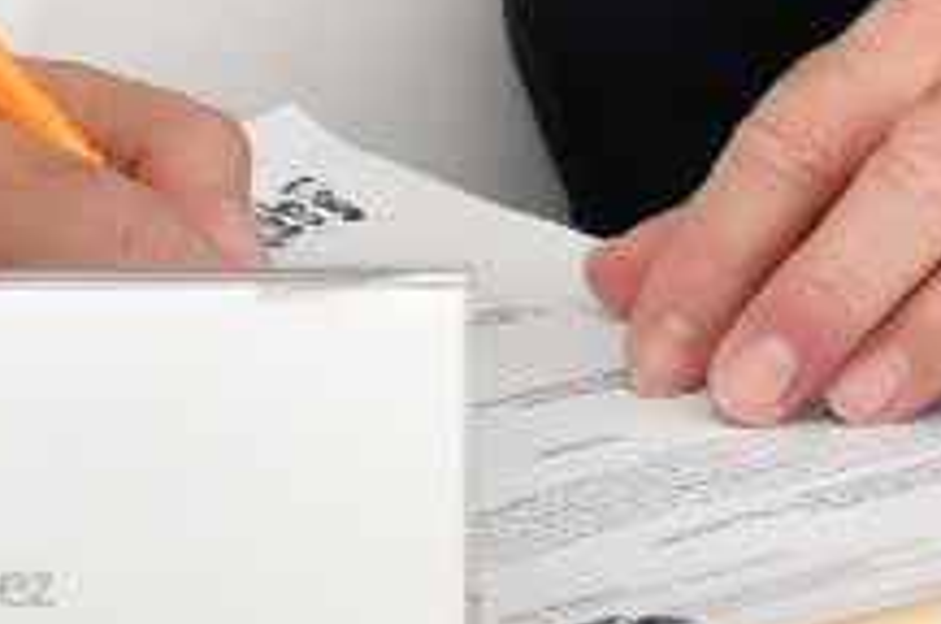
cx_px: -13
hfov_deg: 3.3
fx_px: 16391
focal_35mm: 628
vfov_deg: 2.2
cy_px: -1491
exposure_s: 1/100
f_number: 5.6
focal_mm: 56
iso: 800
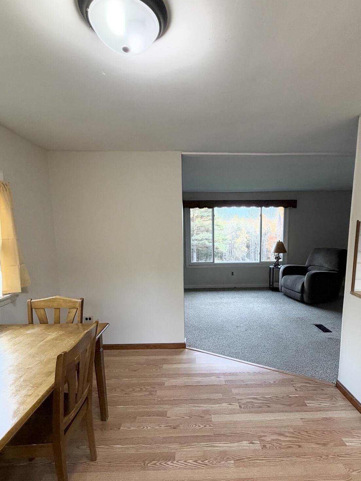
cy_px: 270
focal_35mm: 19
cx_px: 198
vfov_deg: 84.3
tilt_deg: -7.6
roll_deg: +0.9
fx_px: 264
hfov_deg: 68.5
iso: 250
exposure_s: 1/60
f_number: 2.2
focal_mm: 2.22
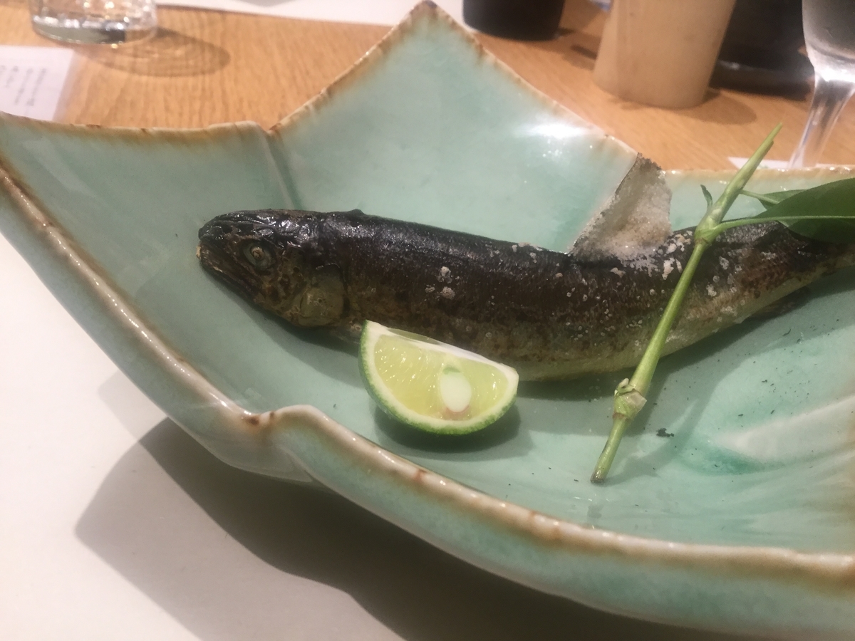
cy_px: 320
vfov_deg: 45.4
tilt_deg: -34.4
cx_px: 428
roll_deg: -8.6
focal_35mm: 31
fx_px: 766
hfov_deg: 58.4
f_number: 2.4
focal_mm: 3.3
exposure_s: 1/30
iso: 64
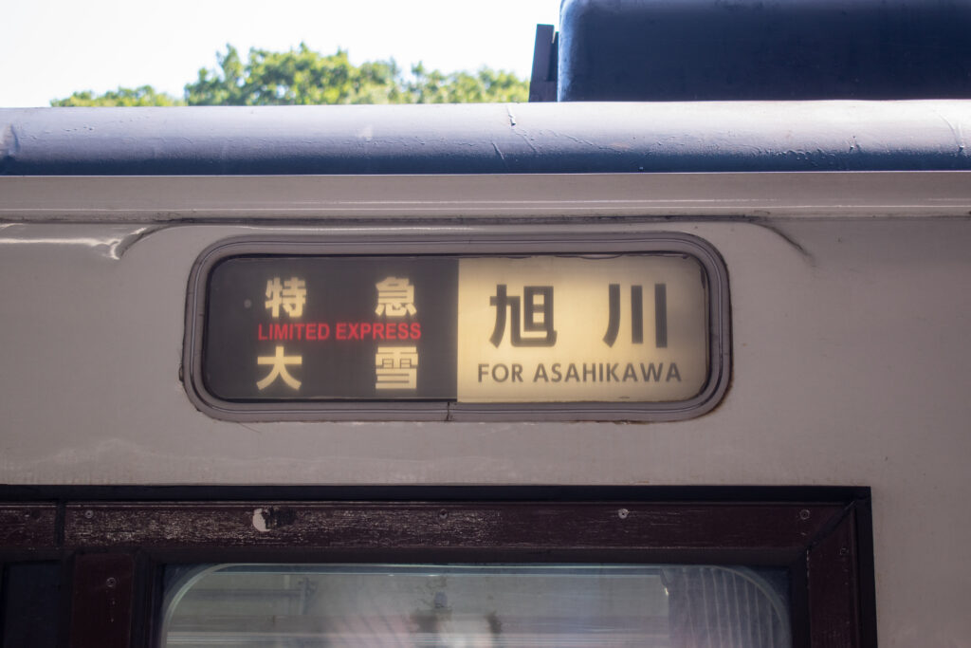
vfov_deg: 19.7
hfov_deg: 29.2
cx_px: 486
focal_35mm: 69
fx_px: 1861
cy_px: 324
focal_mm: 46
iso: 160
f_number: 5.3
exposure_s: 1/100
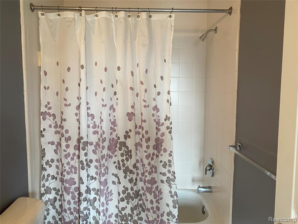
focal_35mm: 26
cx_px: 149
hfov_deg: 67.3
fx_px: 224
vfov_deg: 53.1
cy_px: 112
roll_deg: -0.6
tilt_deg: -4.3
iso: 80
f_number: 1.8
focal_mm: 4.25
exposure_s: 1/60
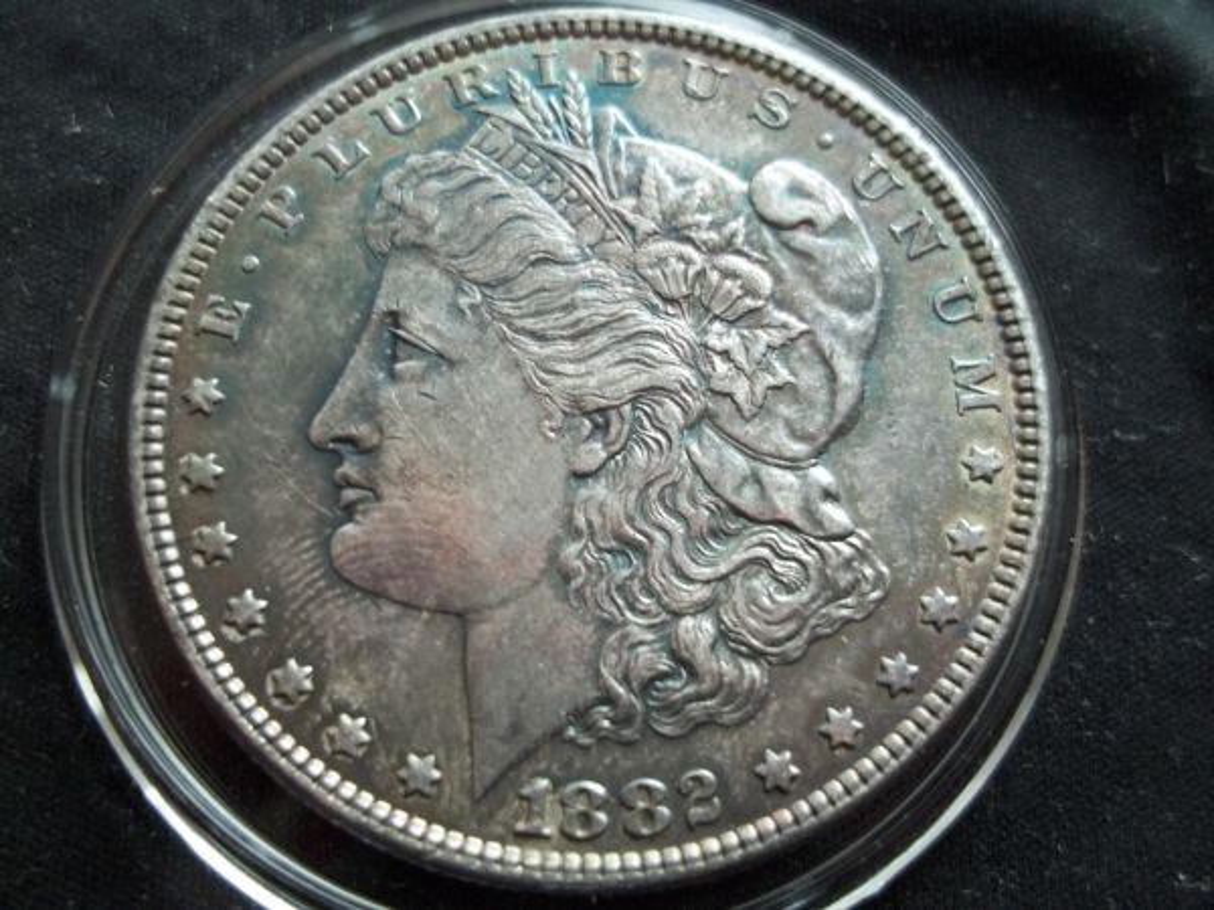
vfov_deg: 39.7
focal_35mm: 36
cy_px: 455
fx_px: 1263
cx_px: 607
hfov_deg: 51.4
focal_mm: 6.5
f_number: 3.1
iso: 160
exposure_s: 1/8
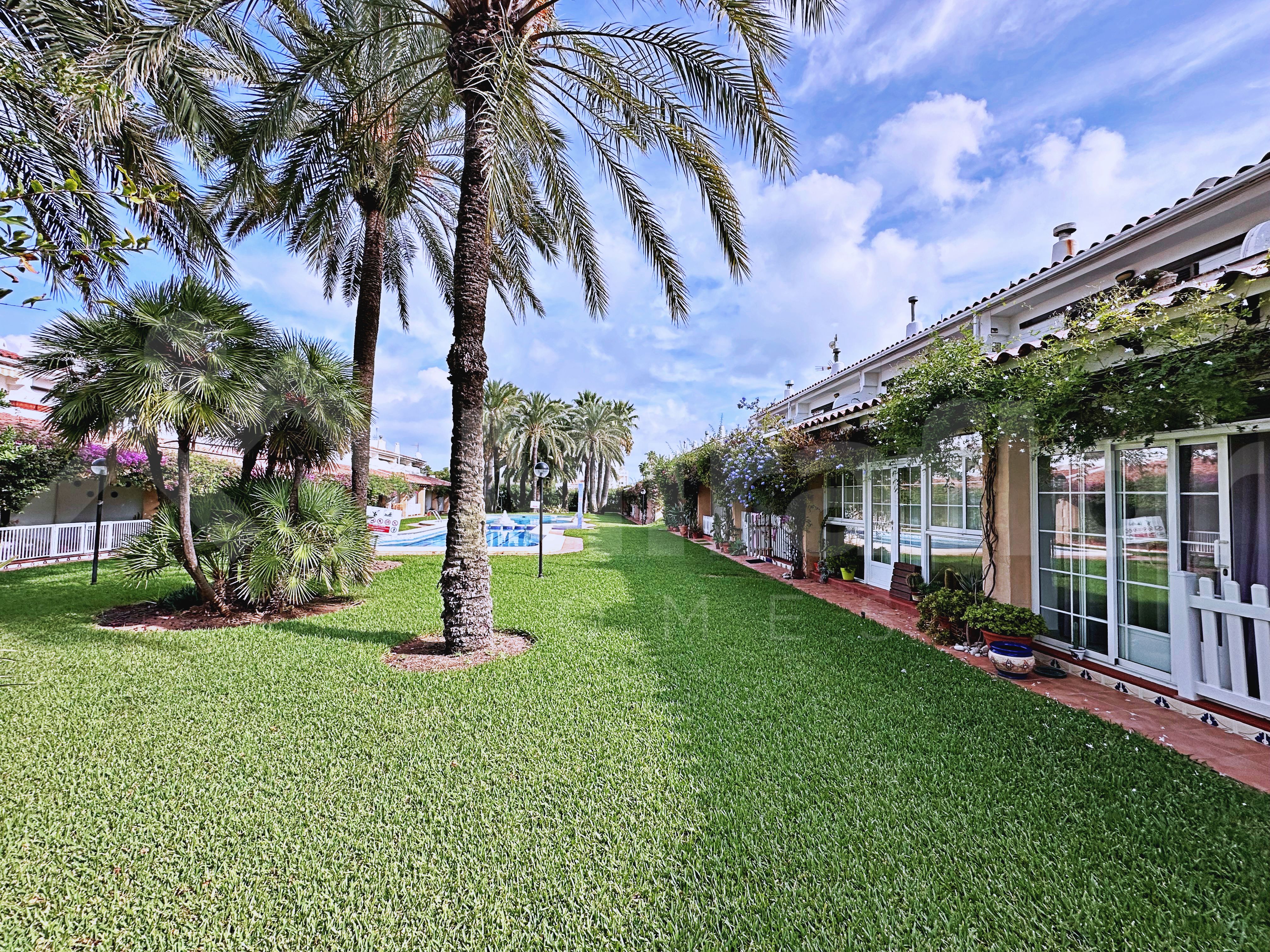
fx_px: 514
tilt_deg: +2.5
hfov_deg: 102.1
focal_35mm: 14
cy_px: 476
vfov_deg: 85.7
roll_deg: -1.1
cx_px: 635
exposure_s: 1/1715
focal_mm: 2.22
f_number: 2.2
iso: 50
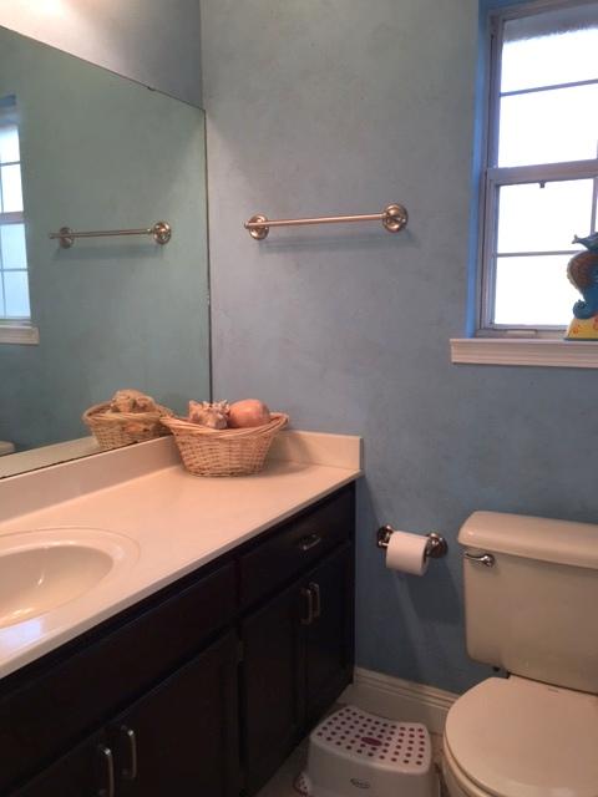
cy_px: 398
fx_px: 668
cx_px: 299
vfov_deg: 61.7
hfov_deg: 48.2
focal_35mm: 29
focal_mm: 4.15
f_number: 2.2
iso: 32
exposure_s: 1/30
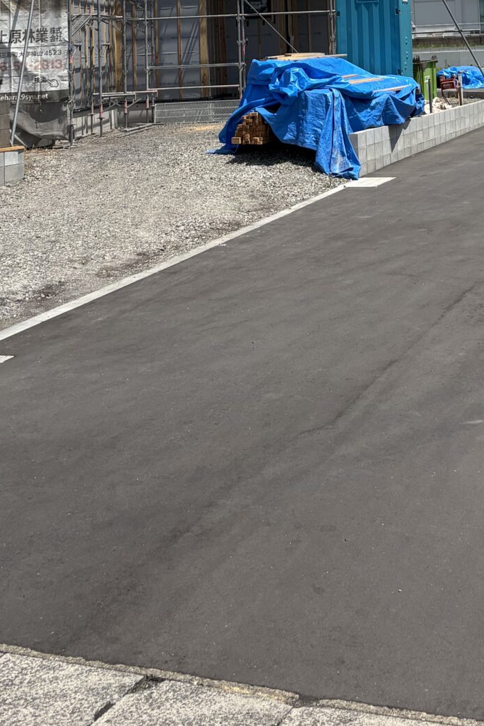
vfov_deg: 27.5
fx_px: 1331
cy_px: -102
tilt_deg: +6.6
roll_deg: +2.1
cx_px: 346
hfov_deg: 20.5
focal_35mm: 66
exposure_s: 1/6329
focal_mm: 5.96
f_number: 1.6
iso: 50
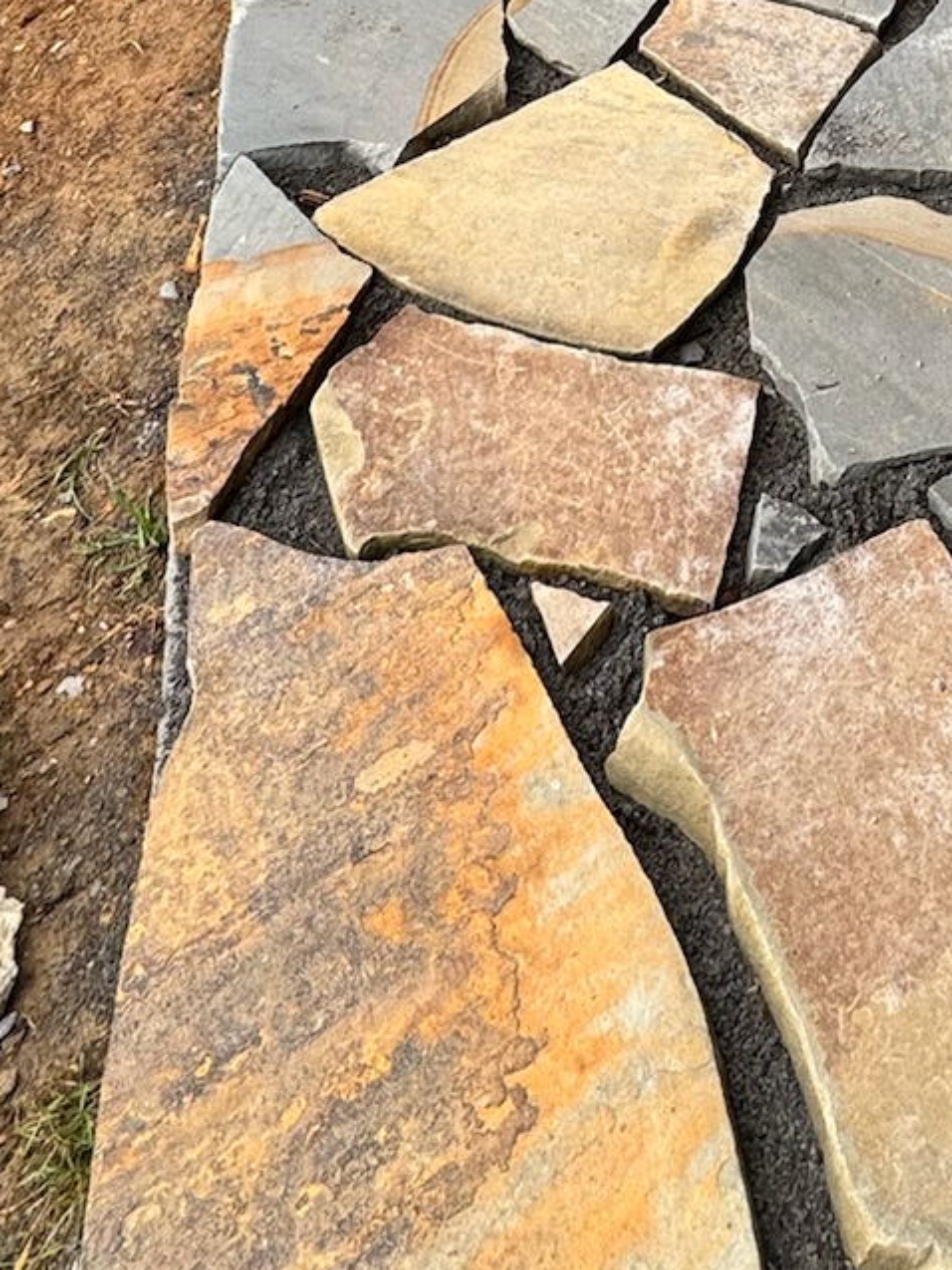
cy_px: -425
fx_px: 1650
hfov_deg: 30.8
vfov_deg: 31.3
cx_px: 850
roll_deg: -1.7
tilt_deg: -19.4
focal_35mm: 45
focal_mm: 2.22
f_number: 2.2
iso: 40
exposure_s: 1/184
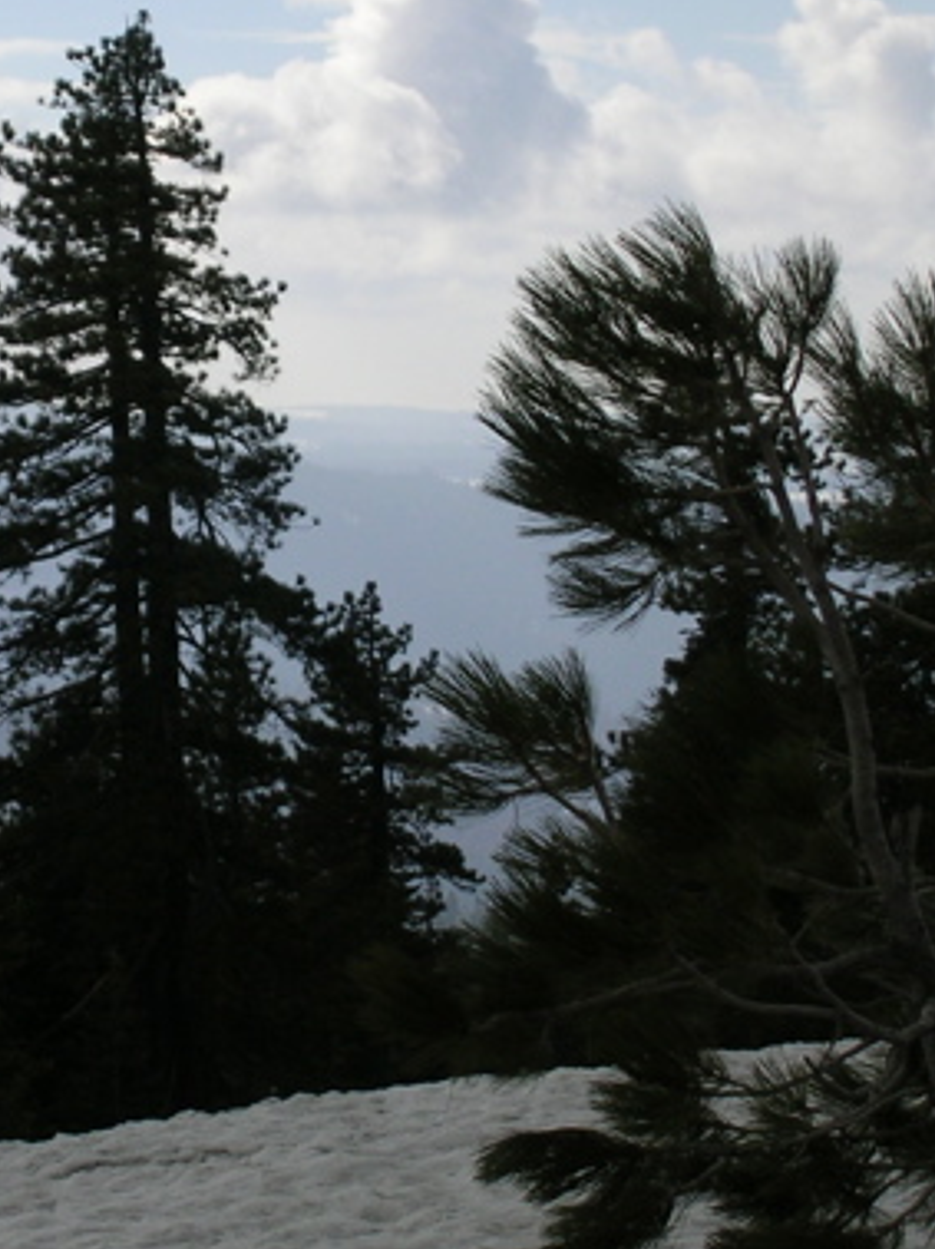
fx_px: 6418
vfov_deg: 11.1
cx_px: 301
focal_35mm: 178
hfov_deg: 8.3
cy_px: 519
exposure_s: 1/868
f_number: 4.6
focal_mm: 15.9
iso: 50
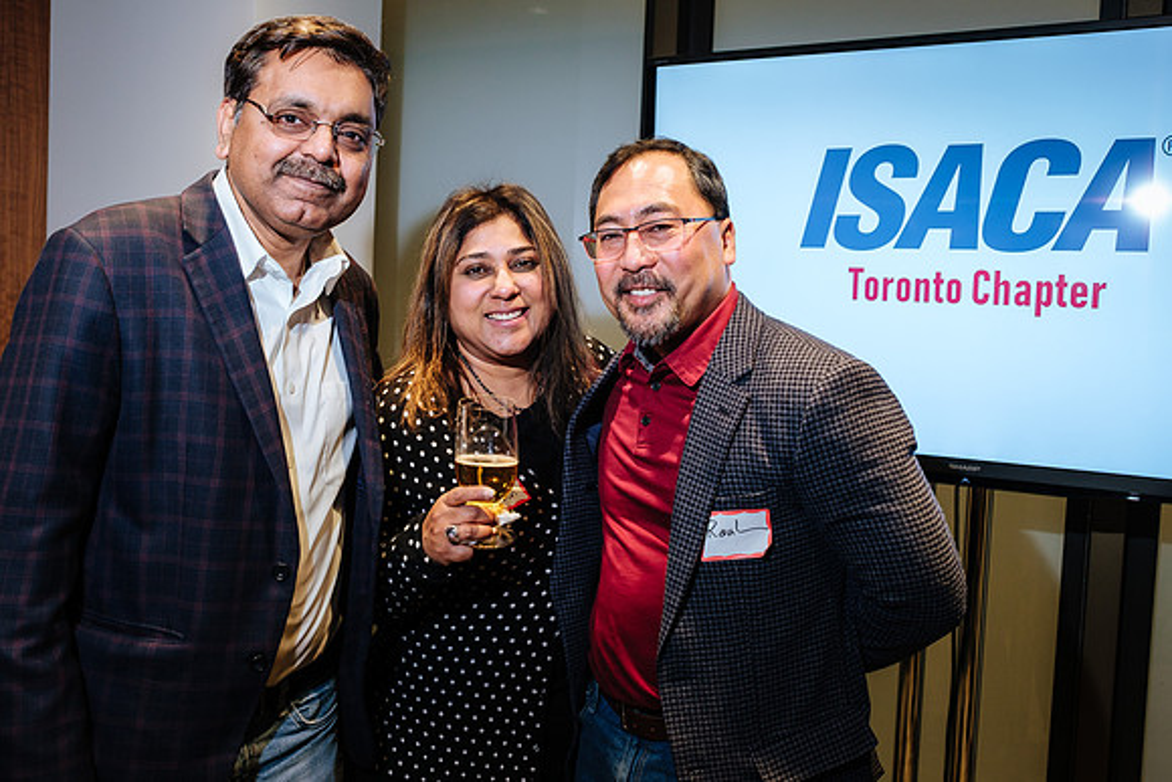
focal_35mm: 34
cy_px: 391
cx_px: 586
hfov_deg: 55.8
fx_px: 1107
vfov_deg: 38.9
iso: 640
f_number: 4
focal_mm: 22.7
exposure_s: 1/60
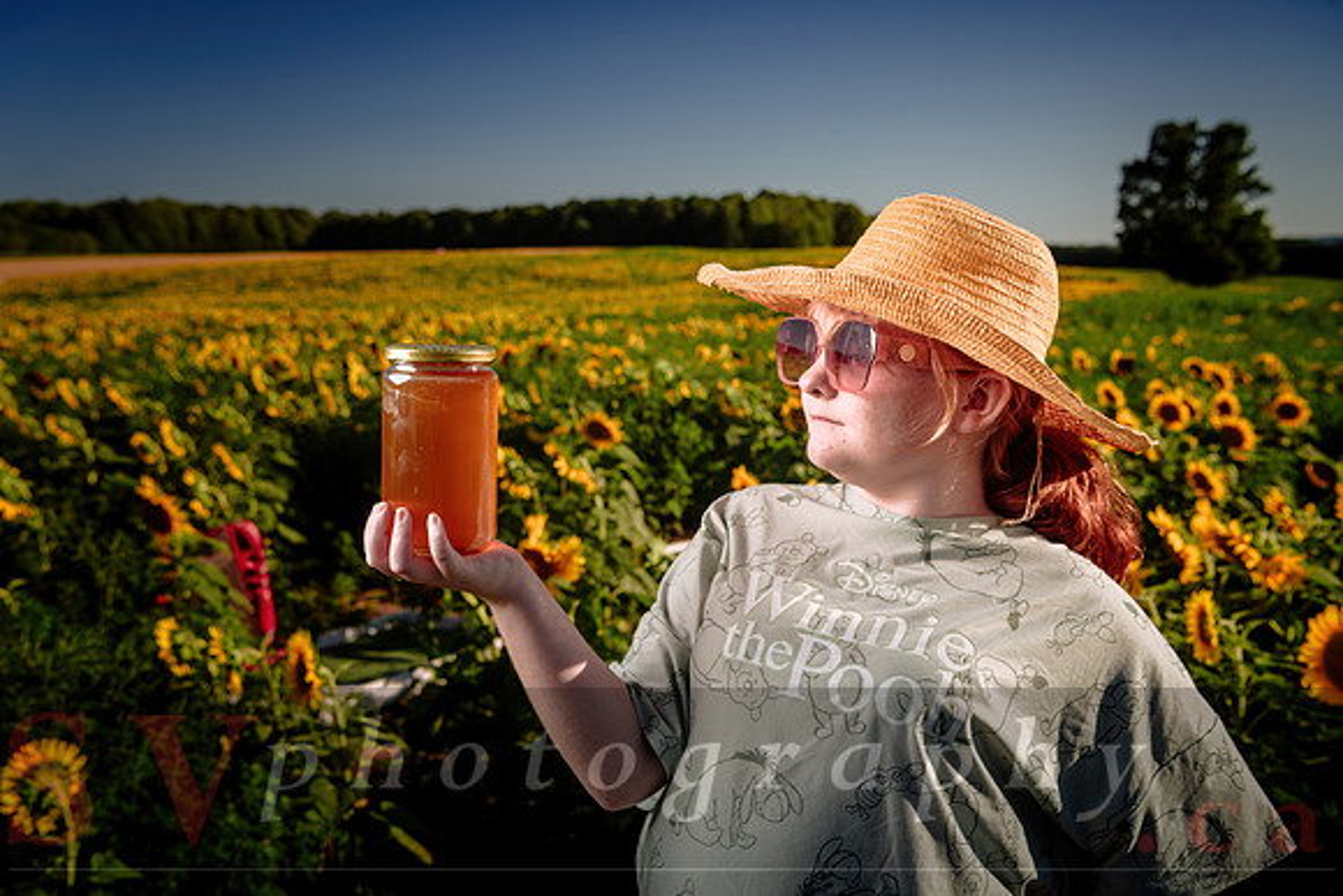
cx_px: 672
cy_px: 448
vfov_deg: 35.1
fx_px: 1418
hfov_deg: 50.7
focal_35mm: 38
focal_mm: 38
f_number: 6.3
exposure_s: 1/250
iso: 64
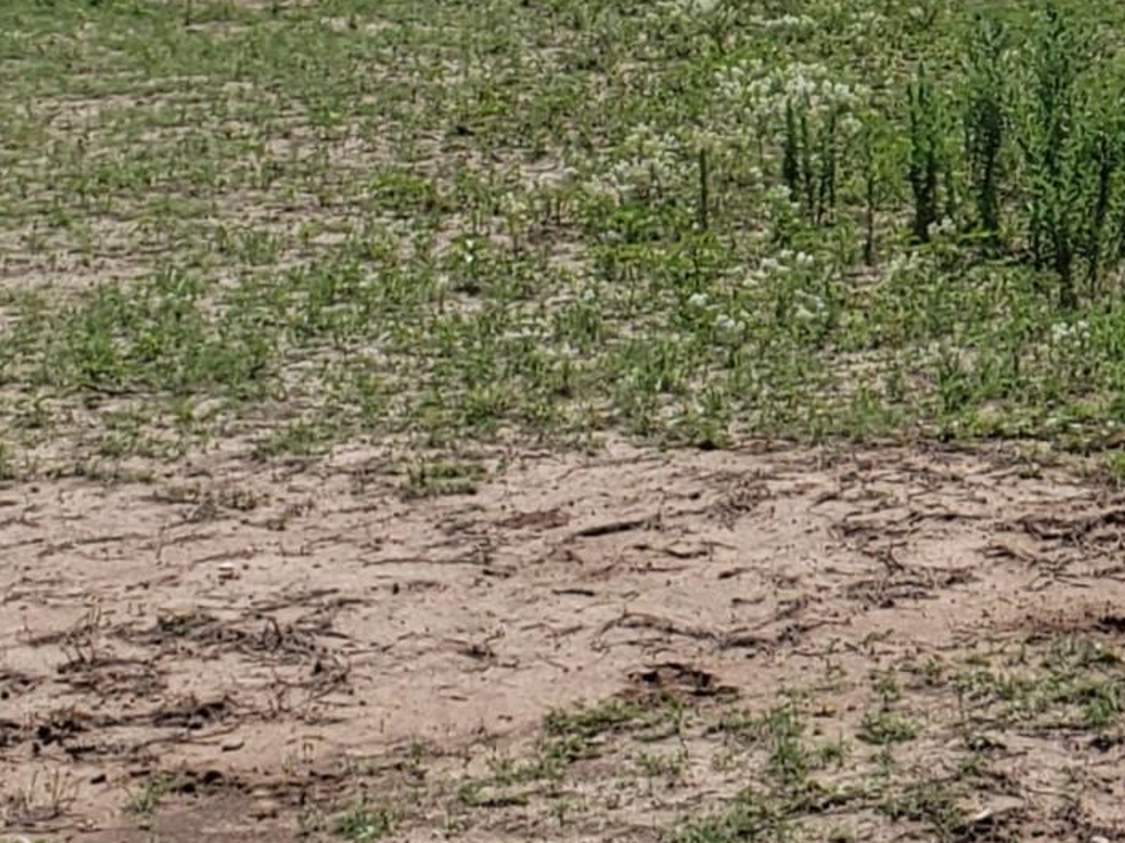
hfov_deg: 15.3
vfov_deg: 12.9
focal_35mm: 111
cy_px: -230
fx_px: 3607
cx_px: 2013
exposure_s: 1/2446
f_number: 2.4
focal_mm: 4.3
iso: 50
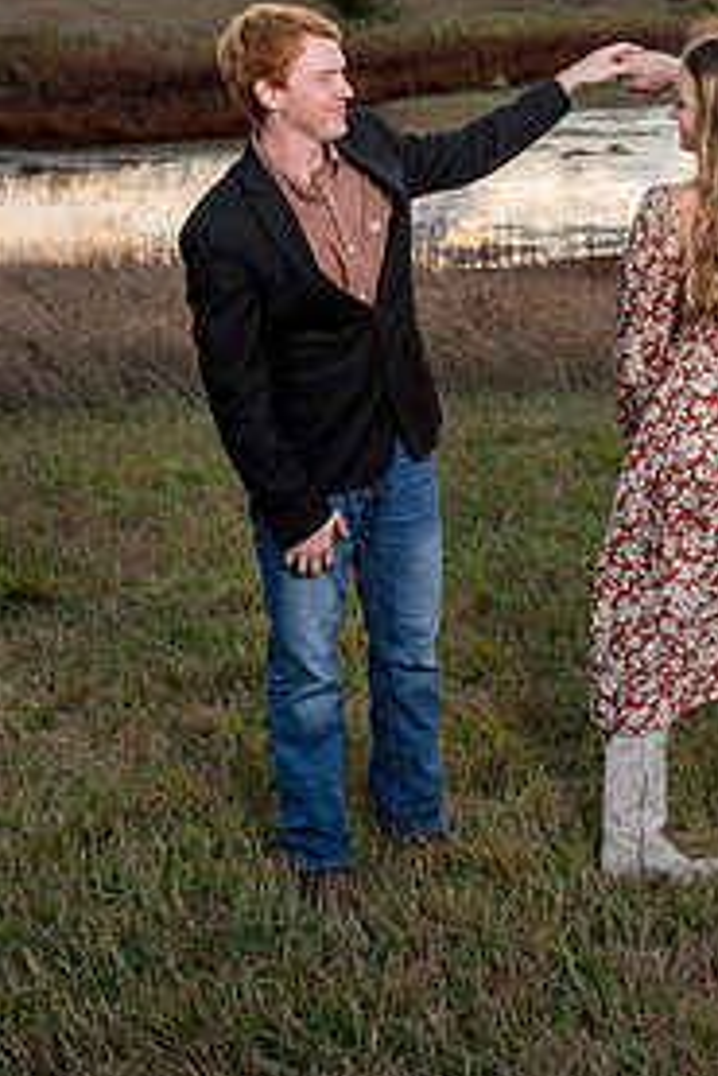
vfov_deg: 30.6
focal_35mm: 65
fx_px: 1942
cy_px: 334
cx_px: 516
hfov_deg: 20.8
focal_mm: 40
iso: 160
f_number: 5
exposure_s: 1/60
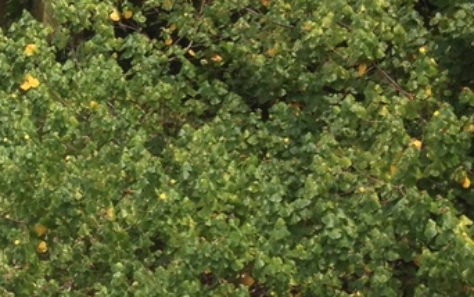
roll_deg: +0.0
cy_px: 101
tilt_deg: +4.0
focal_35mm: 130
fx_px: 1680
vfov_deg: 10.1
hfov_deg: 14.7
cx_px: -291
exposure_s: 1/1623
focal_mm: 4.28
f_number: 2.4
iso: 50
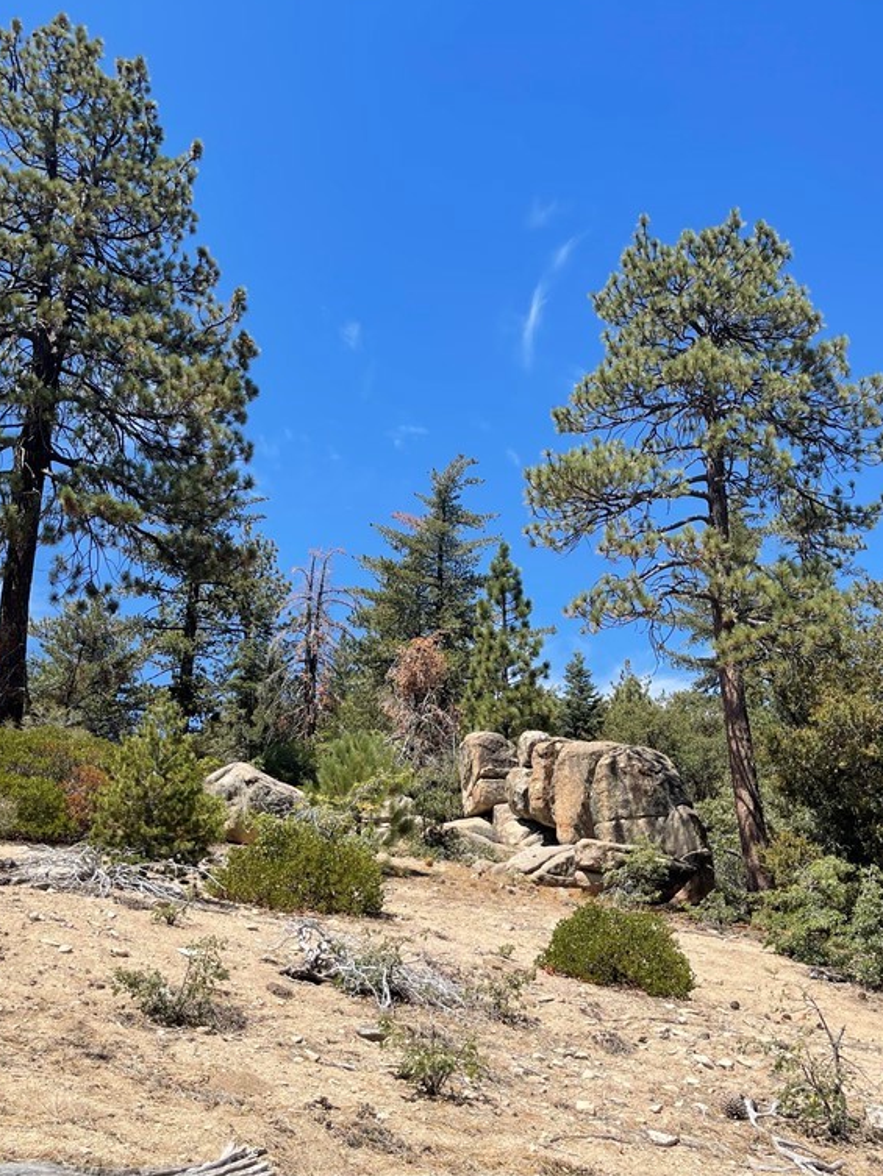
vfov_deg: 53.9
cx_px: 505
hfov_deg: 41.7
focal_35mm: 34
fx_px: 1156
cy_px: 579
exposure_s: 1/2545
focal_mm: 5.1
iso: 32
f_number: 1.6
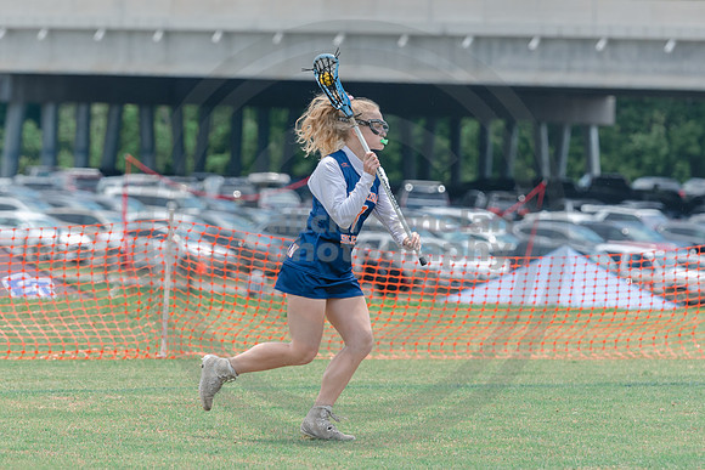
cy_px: 228
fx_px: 6400
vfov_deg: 4.2
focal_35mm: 327
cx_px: 306
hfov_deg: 6.3
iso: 250
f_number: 4.5
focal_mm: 200
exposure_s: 1/1250
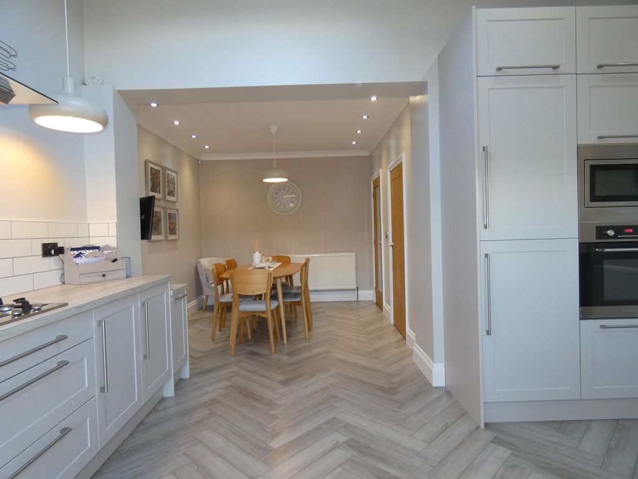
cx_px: 319
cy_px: 240
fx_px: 369
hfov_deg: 81.7
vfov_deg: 66.0
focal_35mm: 20
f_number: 2.8
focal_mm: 3.6
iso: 200
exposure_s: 1/60
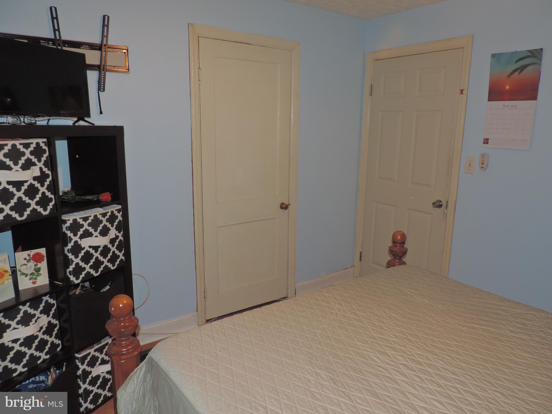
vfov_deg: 56.8
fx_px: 383
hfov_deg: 71.6
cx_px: 276
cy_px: 207
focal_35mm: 24
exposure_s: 1/30
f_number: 3
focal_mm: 4.3
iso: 200
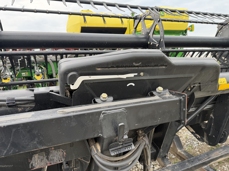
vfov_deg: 56.8
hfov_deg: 71.6
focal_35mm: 24
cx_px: 114
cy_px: 86
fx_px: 159
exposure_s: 1/211
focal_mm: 6.76
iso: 80
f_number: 1.78
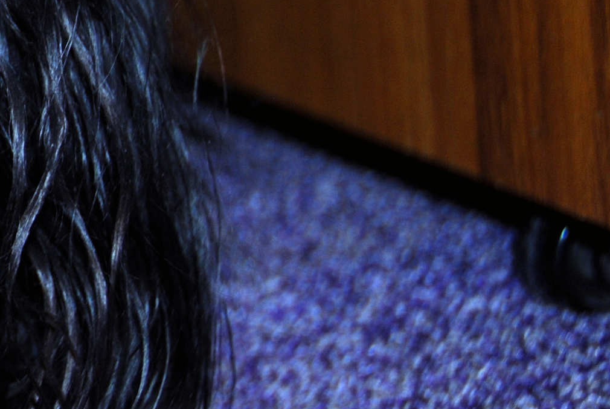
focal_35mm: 138
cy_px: -151
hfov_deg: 13.1
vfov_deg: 9.7
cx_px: -556
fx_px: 2341
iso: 100
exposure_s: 1/60
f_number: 3.8
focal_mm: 24
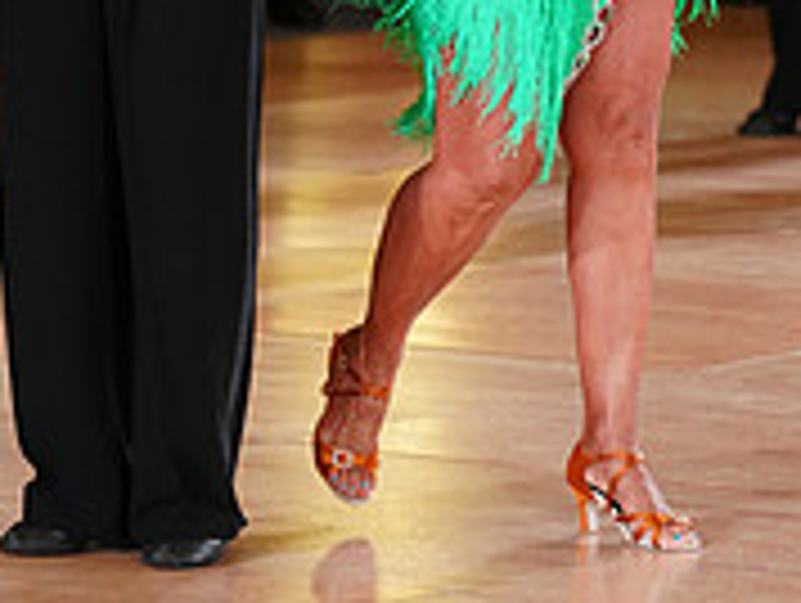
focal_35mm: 357
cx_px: 281
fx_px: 8272
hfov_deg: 5.5
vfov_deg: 4.2
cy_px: -284
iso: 1600
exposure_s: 1/400
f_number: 2.8
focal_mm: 114
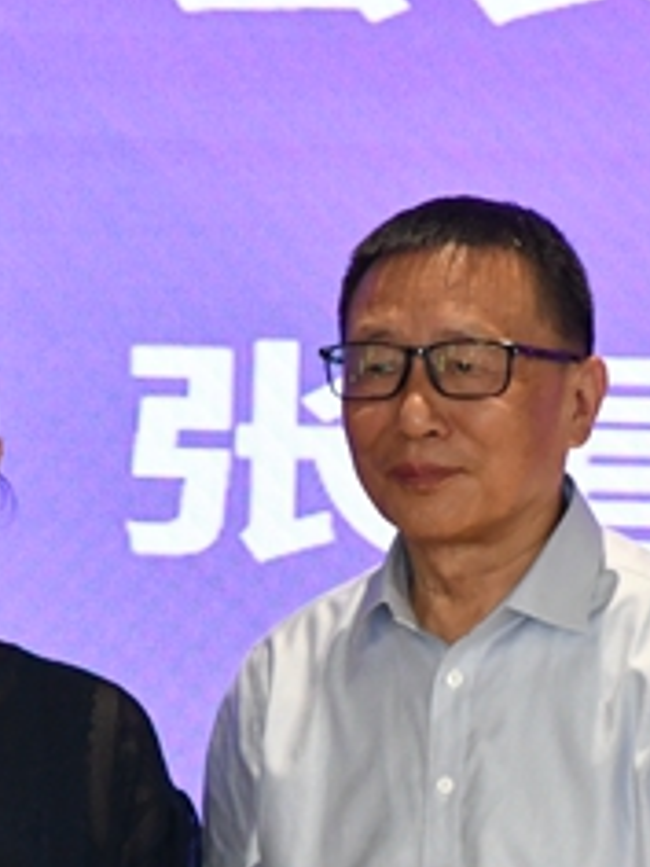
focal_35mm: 727
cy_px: 692
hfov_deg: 2.0
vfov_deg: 2.7
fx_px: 18202
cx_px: 426
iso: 3200
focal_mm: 140
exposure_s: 1/200
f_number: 7.1
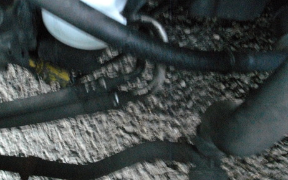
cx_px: 125
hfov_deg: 42.6
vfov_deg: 27.4
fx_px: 369
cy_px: 87
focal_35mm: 47
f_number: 2.9
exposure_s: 1/6
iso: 800
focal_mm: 5.7
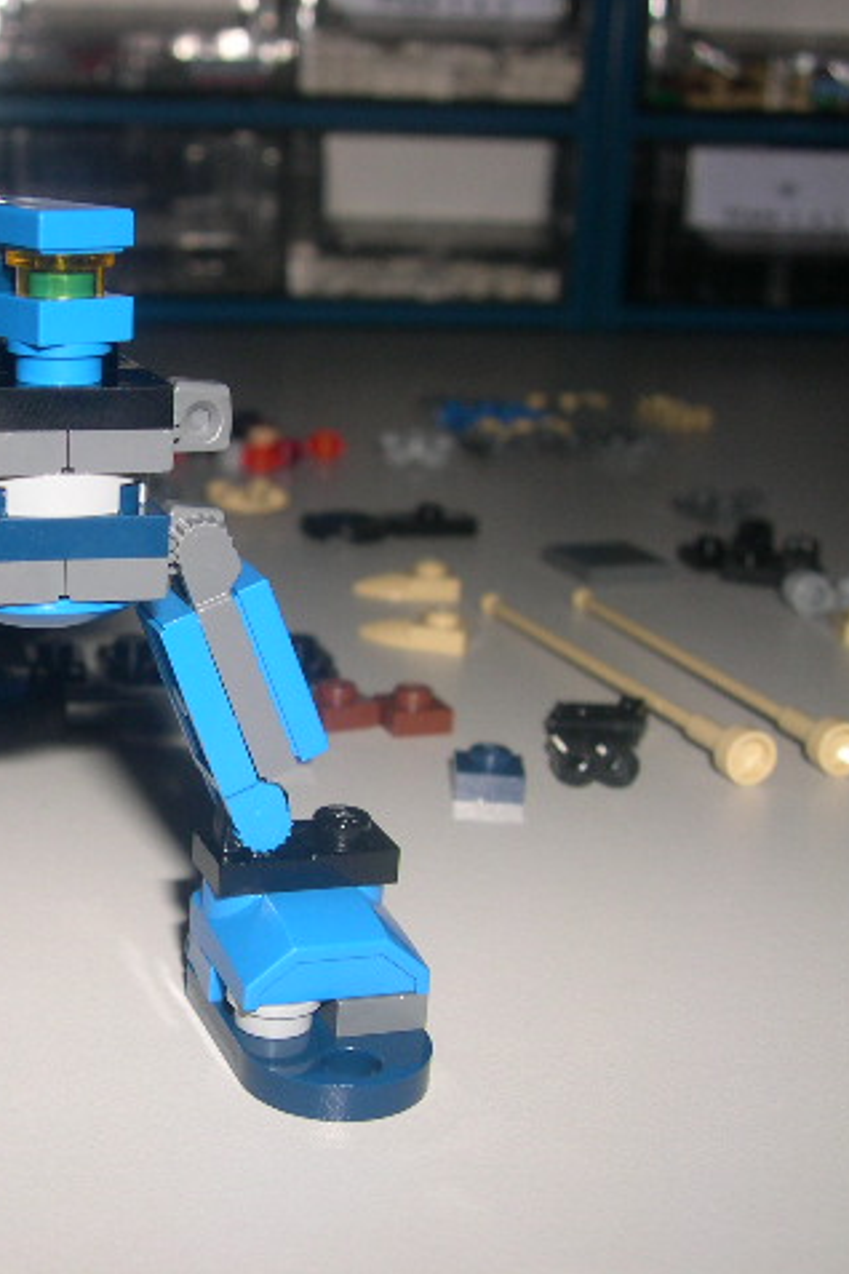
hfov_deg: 24.4
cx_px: 8
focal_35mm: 53
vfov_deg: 37.5
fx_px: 1875
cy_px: 636
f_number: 7.6
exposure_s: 1/60
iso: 100
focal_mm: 8
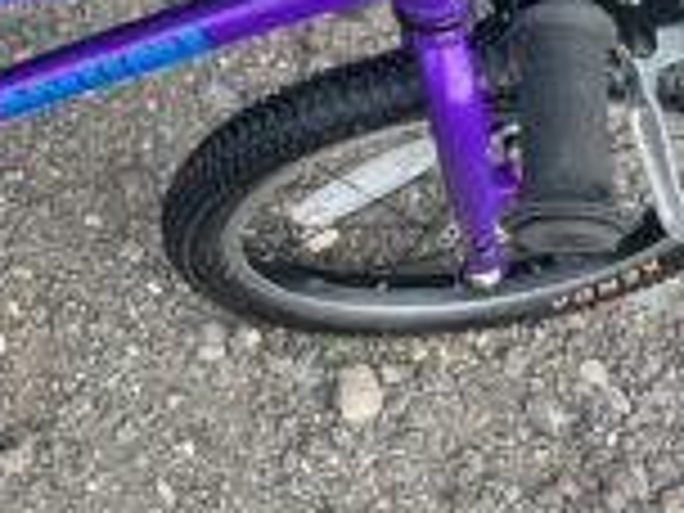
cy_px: -81
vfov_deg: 17.3
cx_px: -36
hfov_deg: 22.7
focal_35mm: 82
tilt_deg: -59.9
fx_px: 1620
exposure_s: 1/415
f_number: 1.6
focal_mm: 5.1
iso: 50
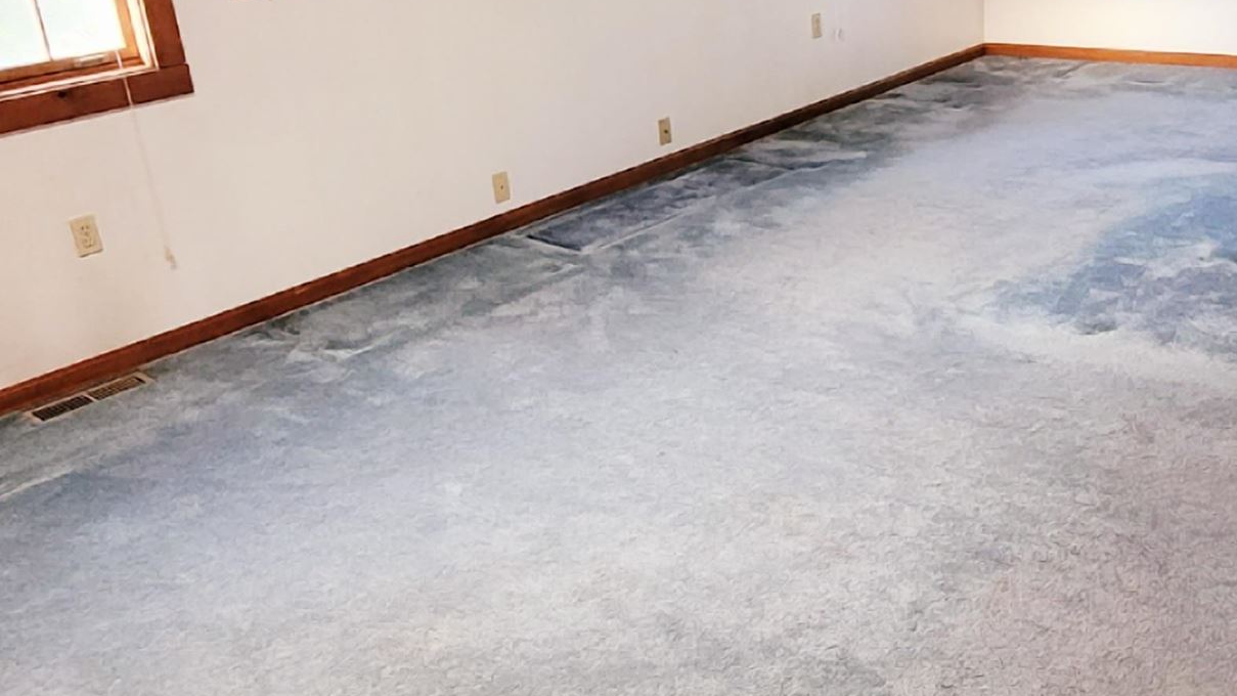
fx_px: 1181
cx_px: 704
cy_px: 265
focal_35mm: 36
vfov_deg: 32.7
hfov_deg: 55.1
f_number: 2.2
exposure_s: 1/60.2
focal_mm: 1.74
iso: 320
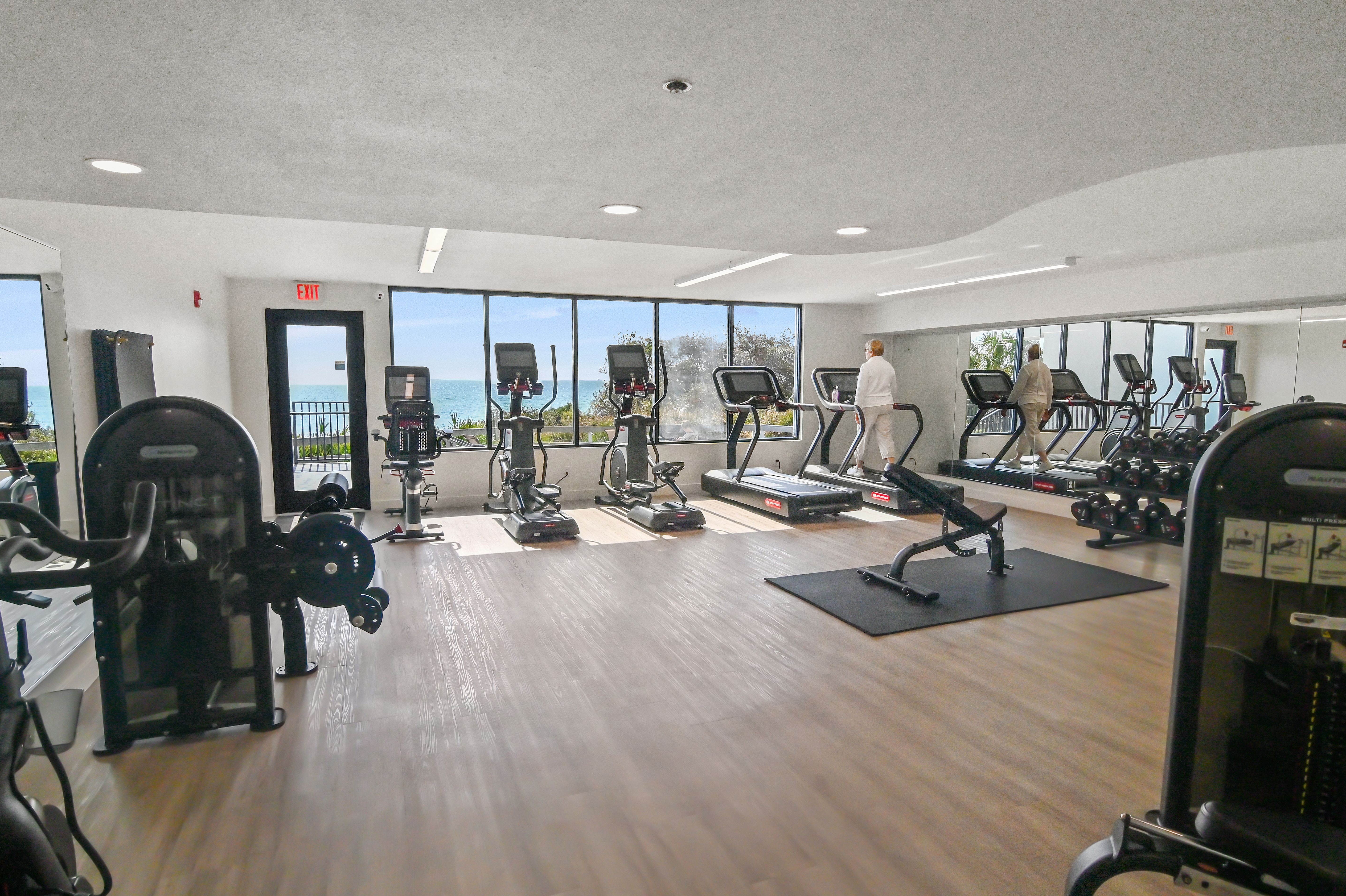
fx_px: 673
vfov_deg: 67.3
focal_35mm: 18
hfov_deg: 90.0
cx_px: 662
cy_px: 456
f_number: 8
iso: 1250
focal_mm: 17
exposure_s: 1/2000
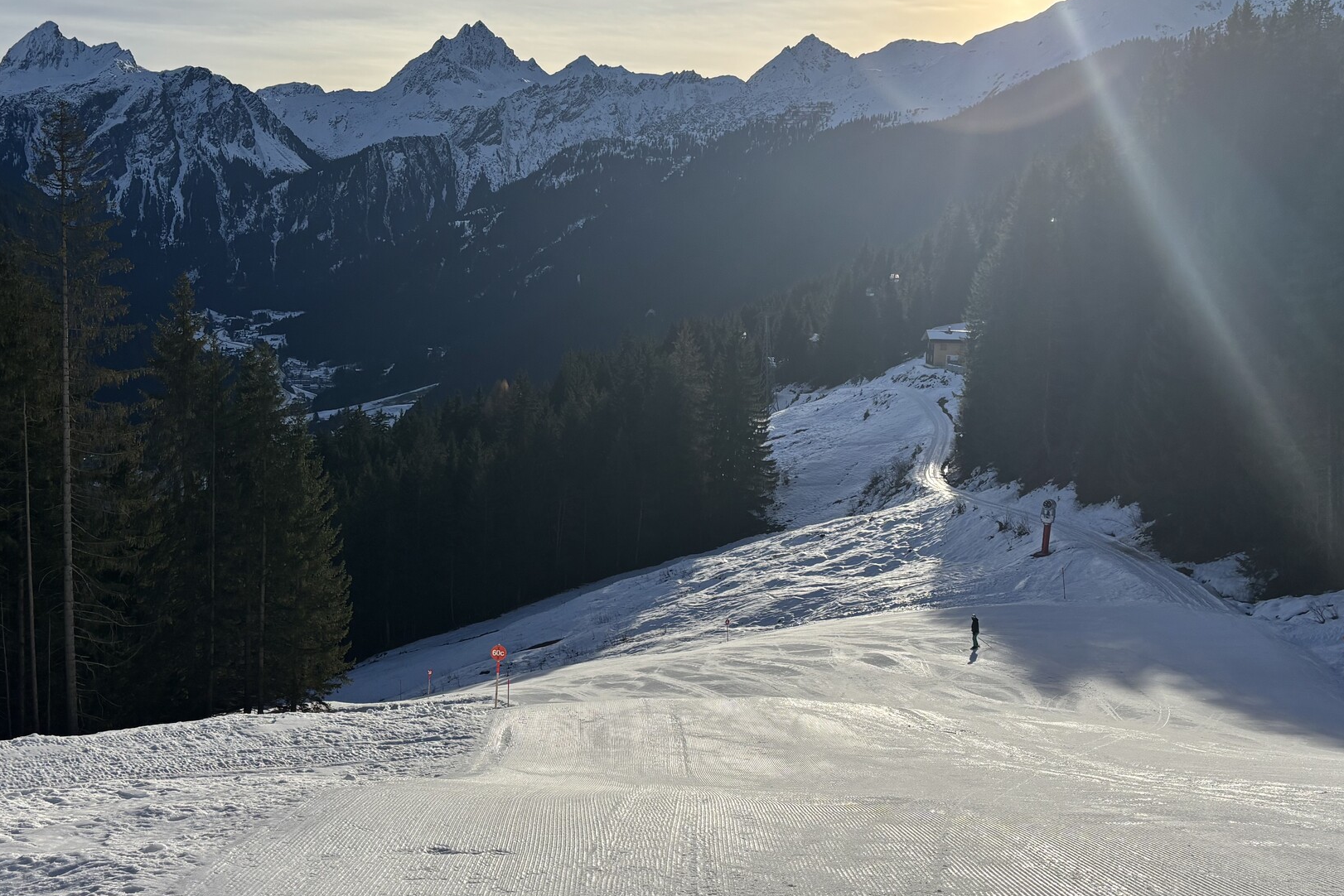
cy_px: 431
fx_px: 1493
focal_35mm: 40
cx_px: 687
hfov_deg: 48.4
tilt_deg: -7.6
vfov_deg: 33.4
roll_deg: -1.9
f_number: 1.6
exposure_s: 1/9091
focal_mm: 5.96
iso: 50
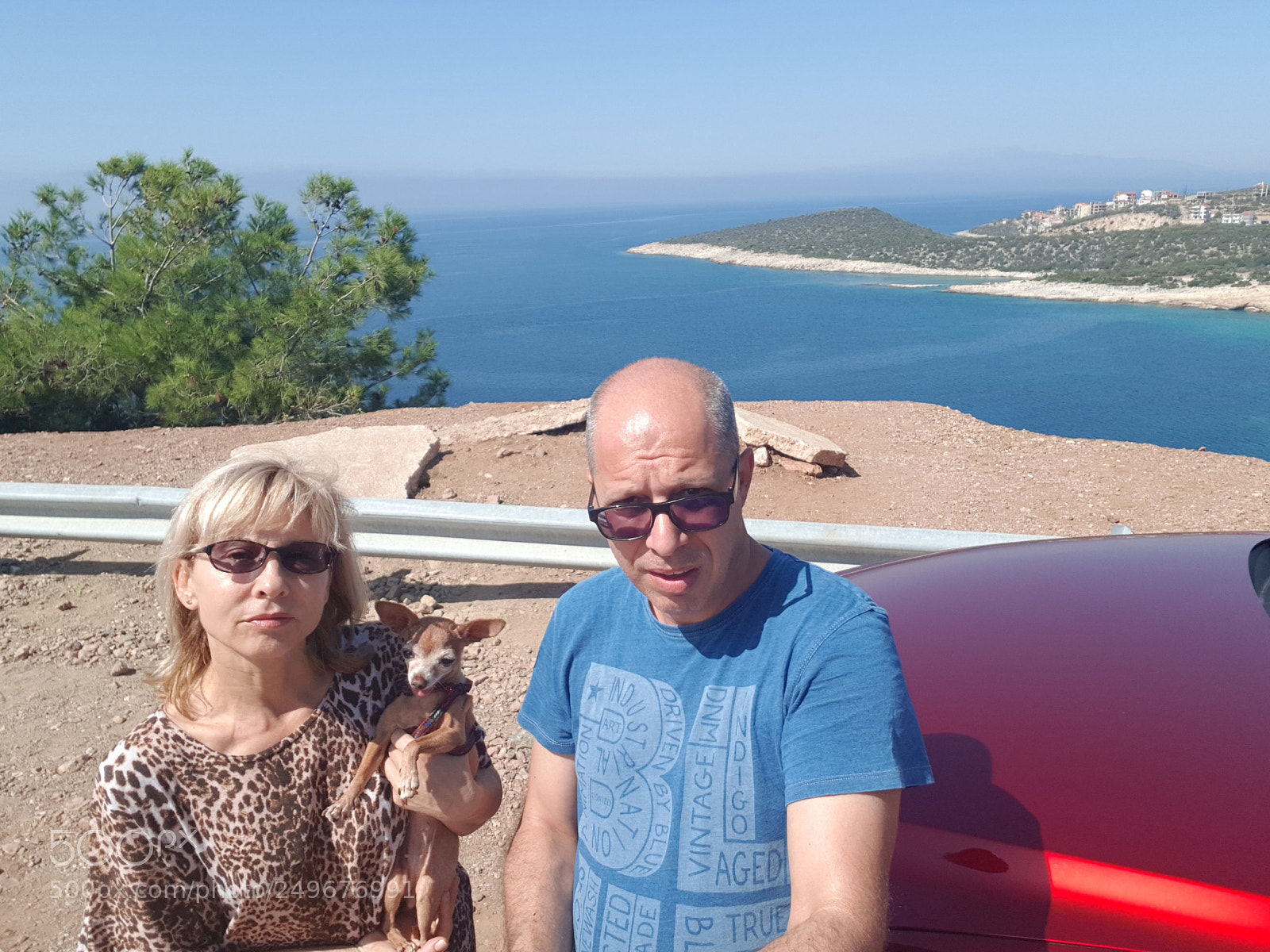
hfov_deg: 69.4
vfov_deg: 54.9
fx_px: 917
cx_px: 635
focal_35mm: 25
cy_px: 476
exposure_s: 1/1624
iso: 40
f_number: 1.7
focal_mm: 2.95
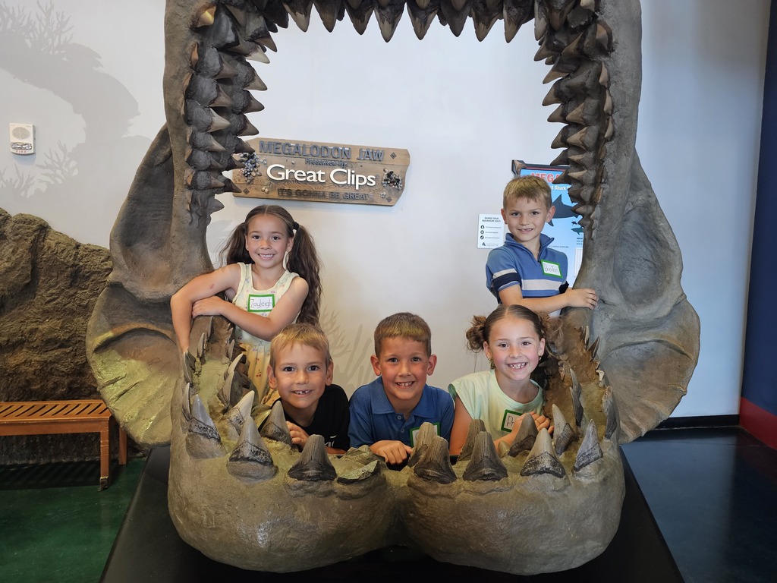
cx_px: 388
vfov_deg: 58.9
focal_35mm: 23
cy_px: 292
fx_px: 516
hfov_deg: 73.9
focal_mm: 6.3
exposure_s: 1/30
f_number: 1.7
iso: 640
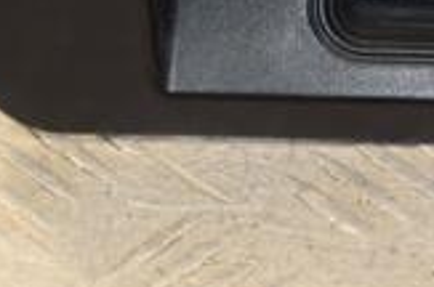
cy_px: -77
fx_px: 5330
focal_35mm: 443
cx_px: 469
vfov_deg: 3.1
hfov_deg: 4.7
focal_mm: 80
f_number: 7.1
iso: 800
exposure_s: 1/200
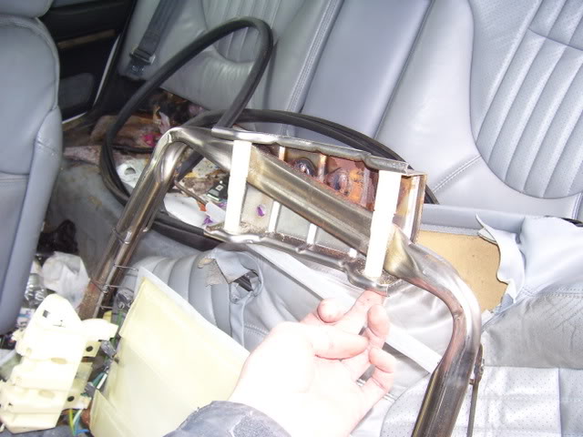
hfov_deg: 54.0
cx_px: 292
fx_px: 573
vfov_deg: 41.8
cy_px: 218
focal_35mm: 34
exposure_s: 1/60
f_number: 2.7
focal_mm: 5.6
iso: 80
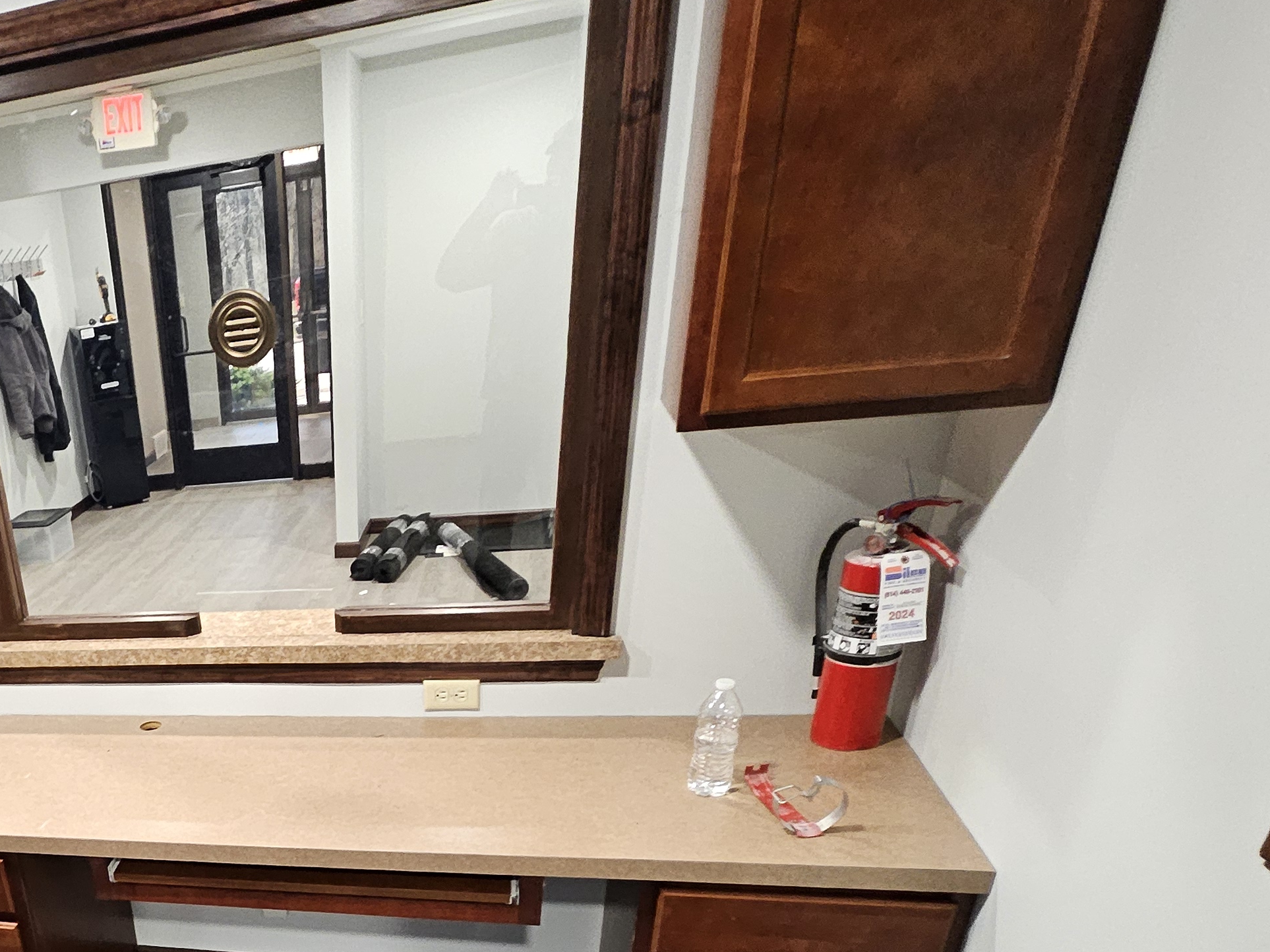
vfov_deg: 46.2
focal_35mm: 27
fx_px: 990
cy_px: 864
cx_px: 194
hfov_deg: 58.4
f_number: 2.2
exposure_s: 1/30
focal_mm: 1.74
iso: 400
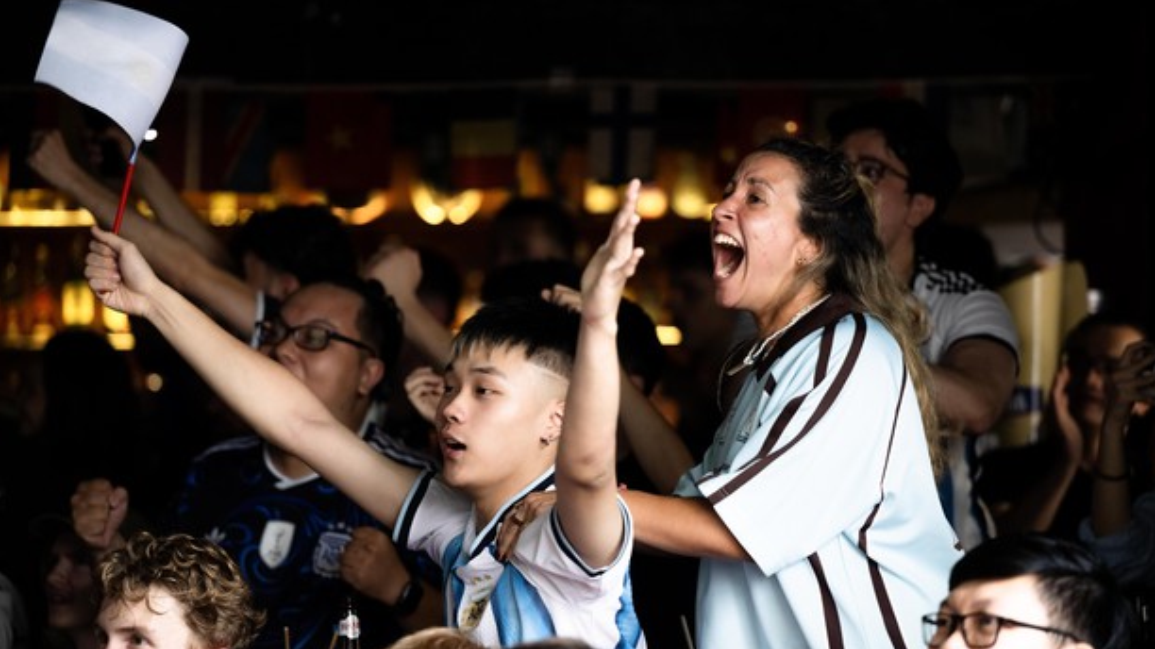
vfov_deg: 8.8
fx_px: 4195
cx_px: 602
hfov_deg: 15.7
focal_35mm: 137
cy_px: 335
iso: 2500
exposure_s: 1/320
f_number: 2.8
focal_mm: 125
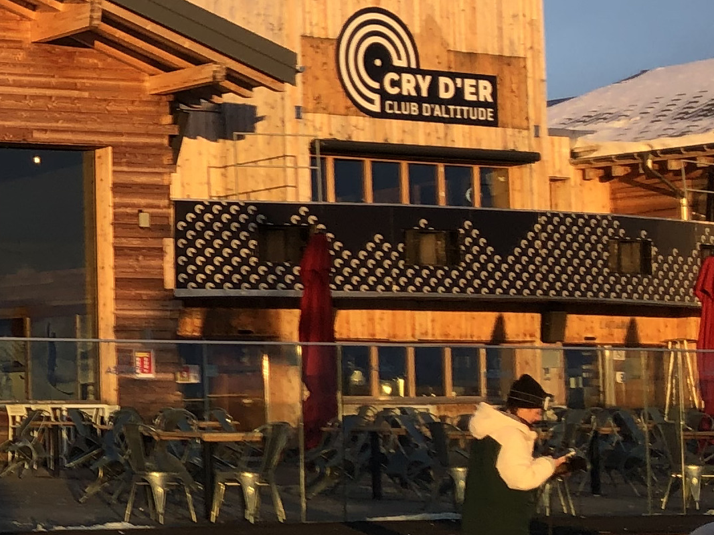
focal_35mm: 105
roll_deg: +0.4
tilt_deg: +5.0
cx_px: -456
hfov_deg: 16.5
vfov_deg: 14.1
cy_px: 237
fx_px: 2166
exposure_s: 1/316
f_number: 1.8
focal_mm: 4
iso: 20
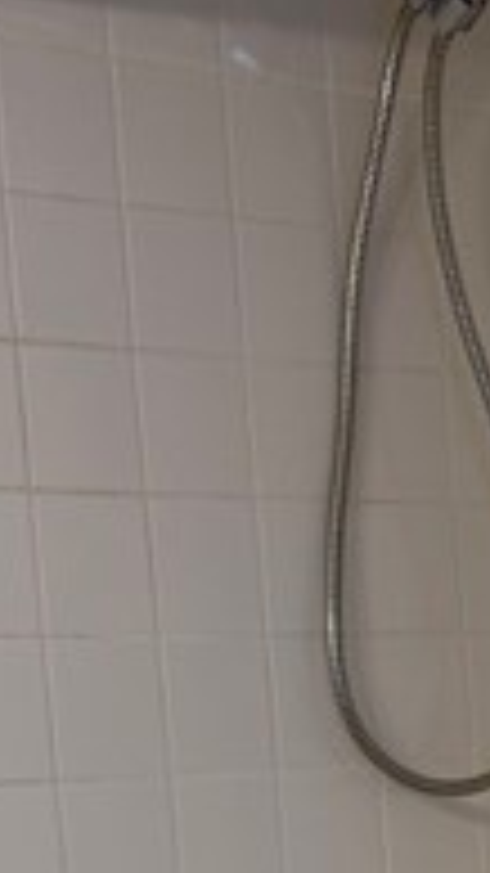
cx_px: 976
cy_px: 1242
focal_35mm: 138
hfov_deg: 8.3
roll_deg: +2.1
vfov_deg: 14.7
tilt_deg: -10.6
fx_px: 3190
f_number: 1.78
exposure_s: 1/127
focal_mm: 6.76
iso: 50
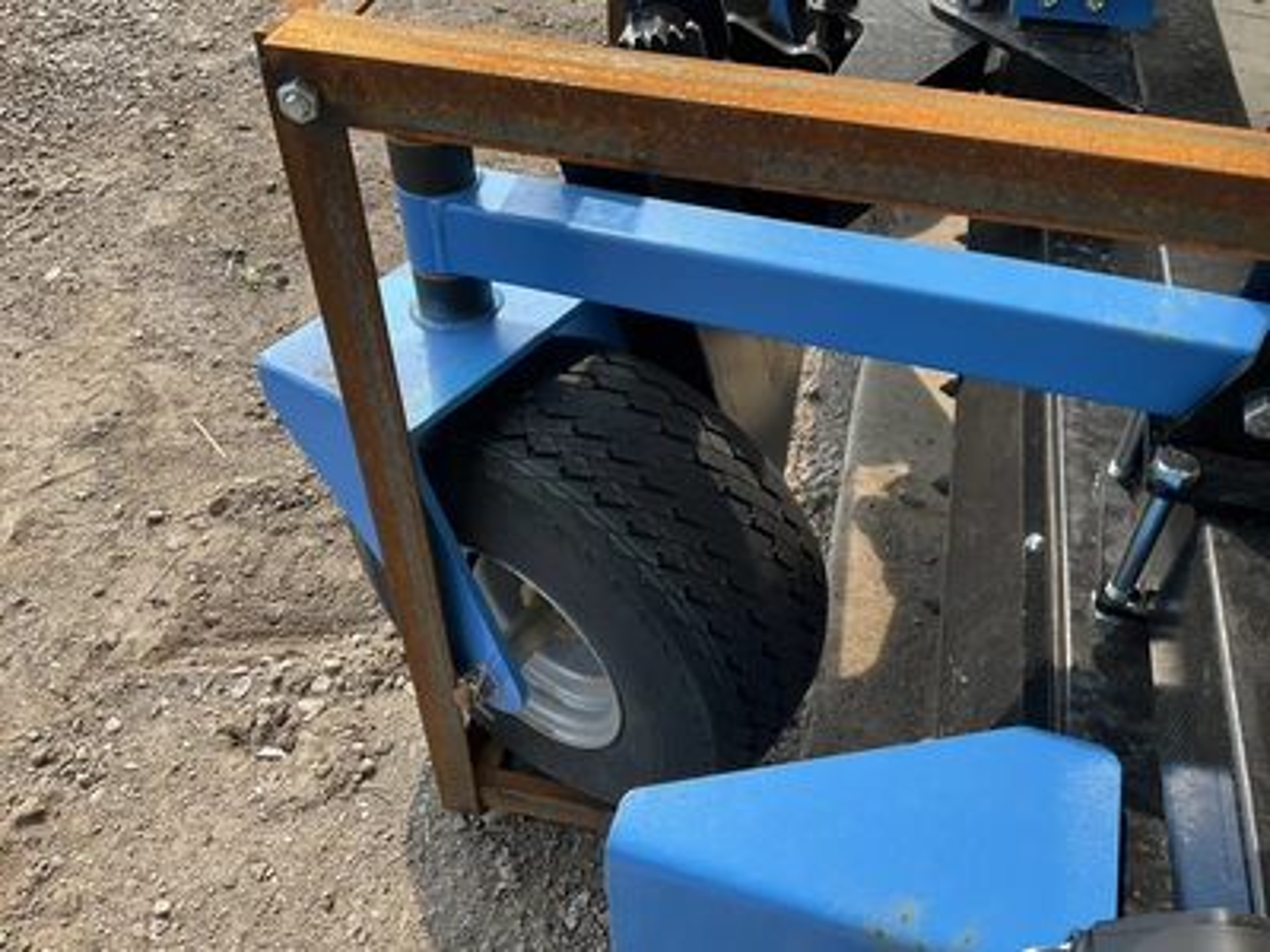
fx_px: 1064
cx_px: 635
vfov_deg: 48.2
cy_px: 476
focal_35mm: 29
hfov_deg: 61.7
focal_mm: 3
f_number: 1.8
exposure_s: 1/486
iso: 25
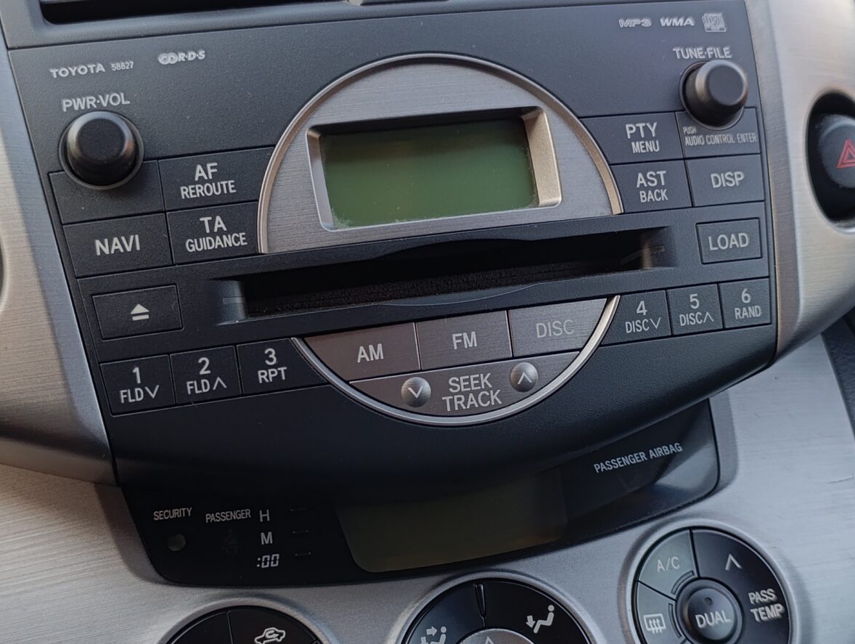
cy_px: 386
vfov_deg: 29.1
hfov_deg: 38.1
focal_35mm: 50
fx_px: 1237
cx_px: 454
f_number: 1.6
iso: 250
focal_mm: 6.14
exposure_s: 1/100
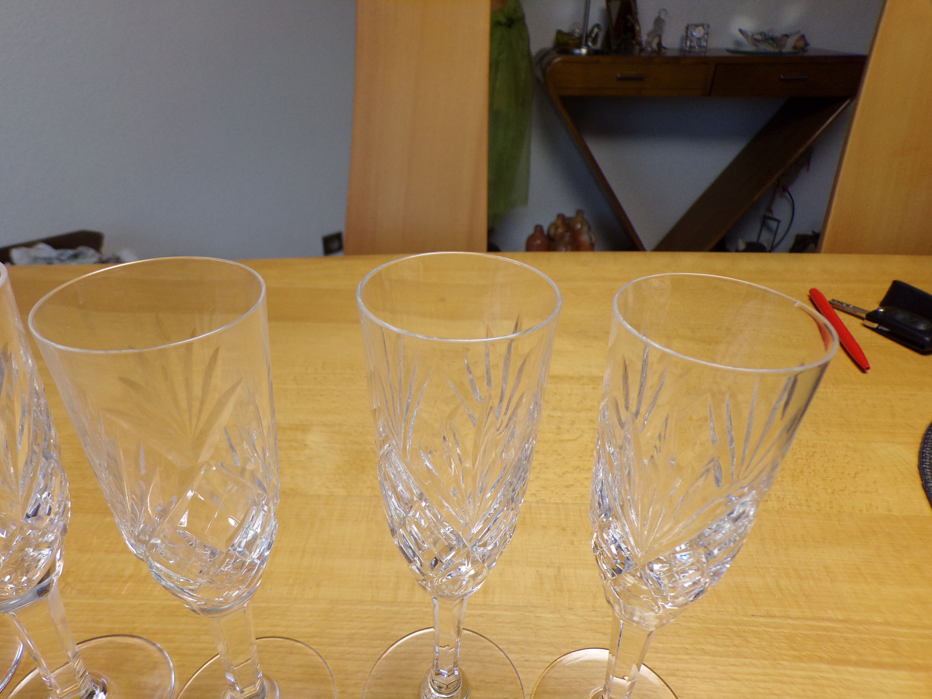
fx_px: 646
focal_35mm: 24
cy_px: 350
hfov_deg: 71.6
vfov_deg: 56.8
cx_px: 466
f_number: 3
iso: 139
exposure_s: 1/60
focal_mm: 4.3
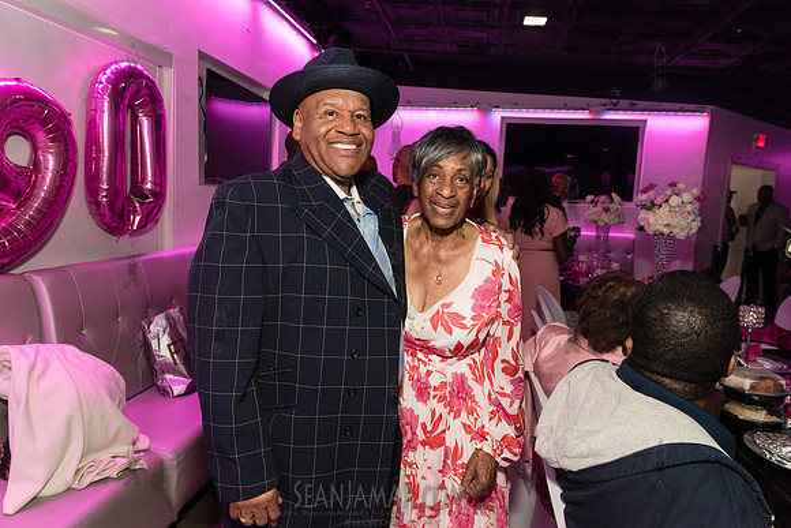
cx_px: 396
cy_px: 264
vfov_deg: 53.2
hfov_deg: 73.7
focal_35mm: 24
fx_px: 527
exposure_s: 1/200
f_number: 4.5
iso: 4000
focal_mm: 24
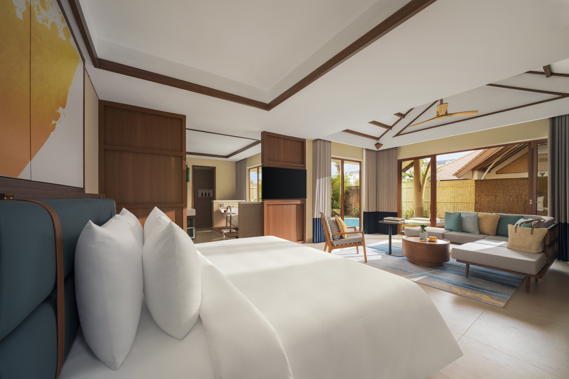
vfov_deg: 90.0
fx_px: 190
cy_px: 190
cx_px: 284
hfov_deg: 112.6
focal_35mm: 12
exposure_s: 1/40
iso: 640
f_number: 7.1
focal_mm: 12
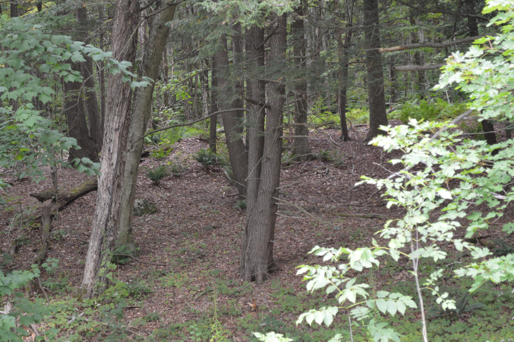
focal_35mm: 84
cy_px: 205
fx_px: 1198
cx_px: 205
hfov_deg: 24.2
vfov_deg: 16.2
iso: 400
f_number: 5.3
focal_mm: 46
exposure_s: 1/40
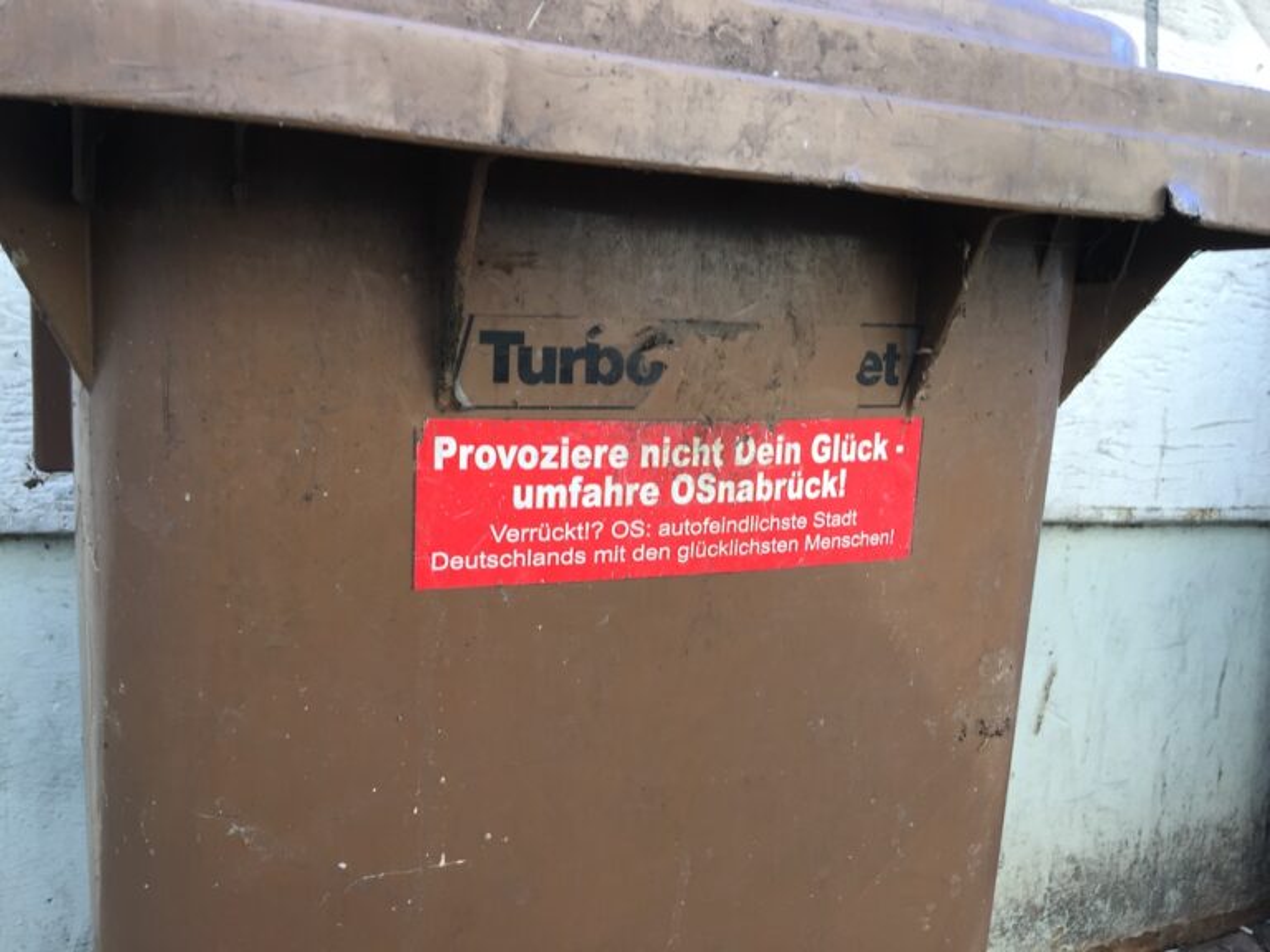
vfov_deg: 48.2
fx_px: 1064
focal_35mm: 29
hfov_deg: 61.7
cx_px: 635
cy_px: 476
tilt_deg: -4.2
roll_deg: -4.4
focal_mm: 4.15
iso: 40
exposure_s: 1/50
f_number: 2.2
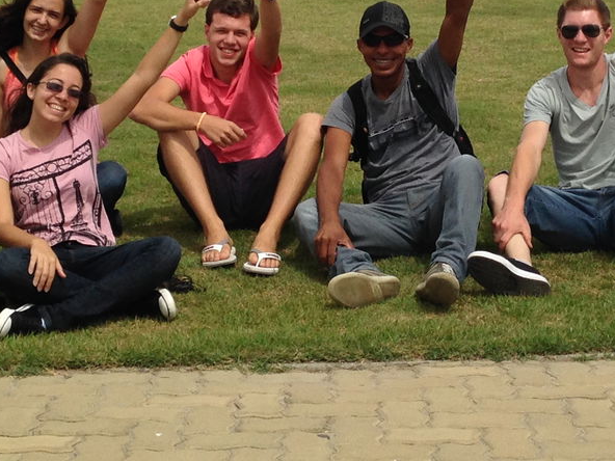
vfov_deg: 13.7
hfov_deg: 18.3
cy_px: 29
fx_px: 1901
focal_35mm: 107
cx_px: 401
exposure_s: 1/2584
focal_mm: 4.12
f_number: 2.4
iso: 50
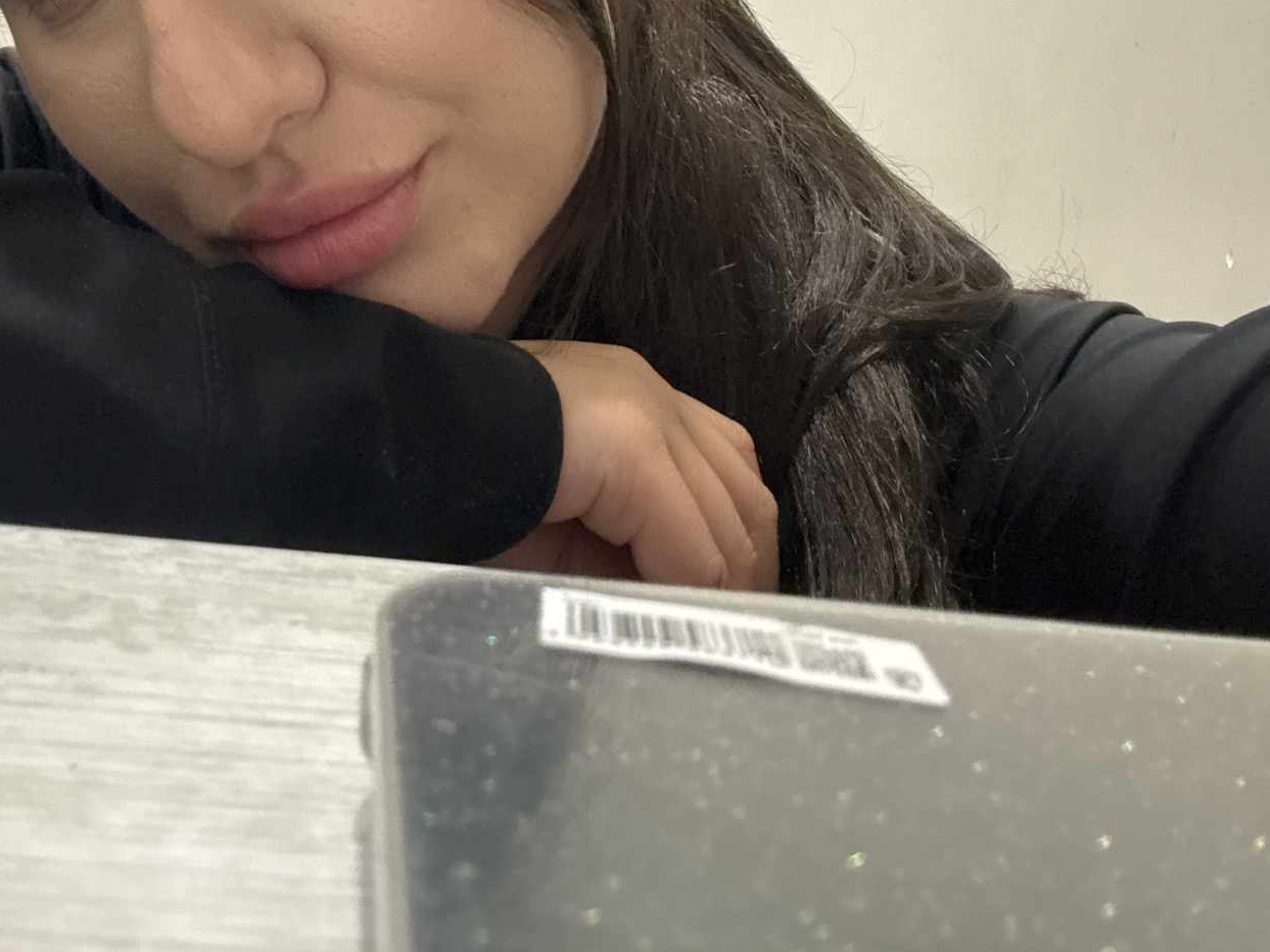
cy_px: 188
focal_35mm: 37
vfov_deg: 37.3
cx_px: 520
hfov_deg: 49.9
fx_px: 1357
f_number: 1.9
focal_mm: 2.69
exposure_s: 1/17
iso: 640
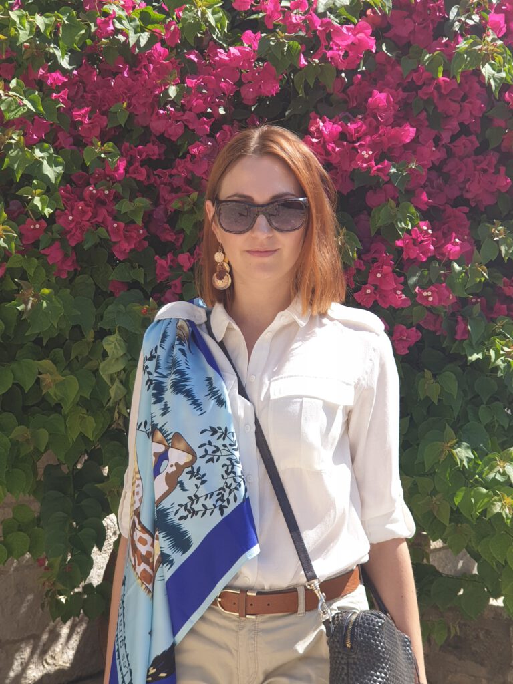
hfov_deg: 28.0
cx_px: 256
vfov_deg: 36.8
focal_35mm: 52
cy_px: 342
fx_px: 1028
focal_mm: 6
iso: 25
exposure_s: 1/426
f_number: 2.4
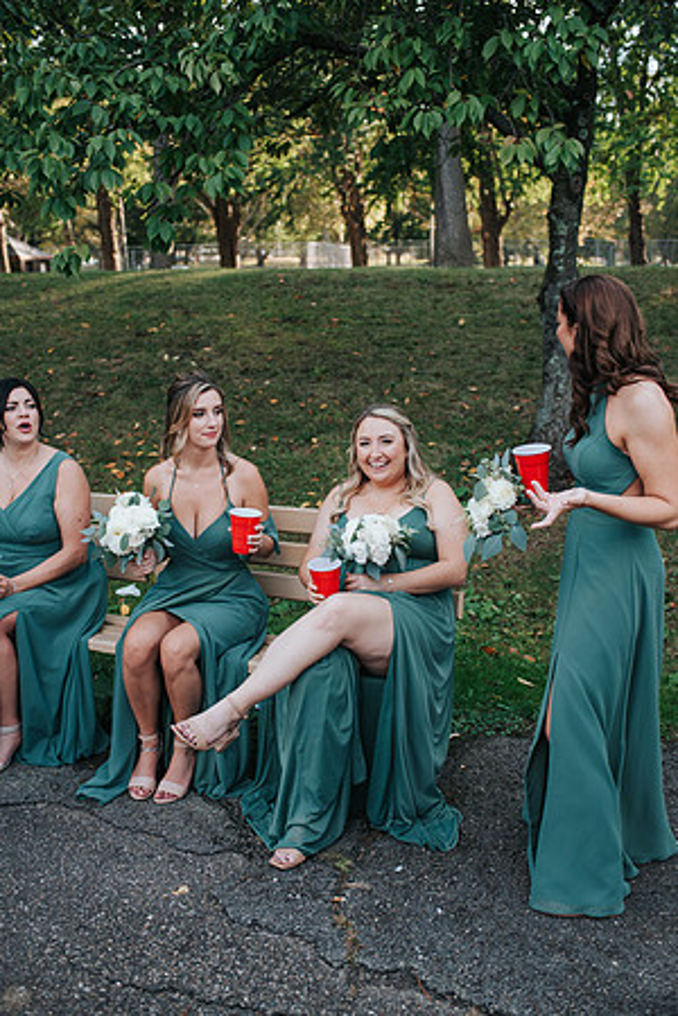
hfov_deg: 37.9
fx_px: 989
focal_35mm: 35
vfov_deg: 54.4
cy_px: 508
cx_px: 339
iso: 640
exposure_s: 1/800
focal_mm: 35
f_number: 3.2
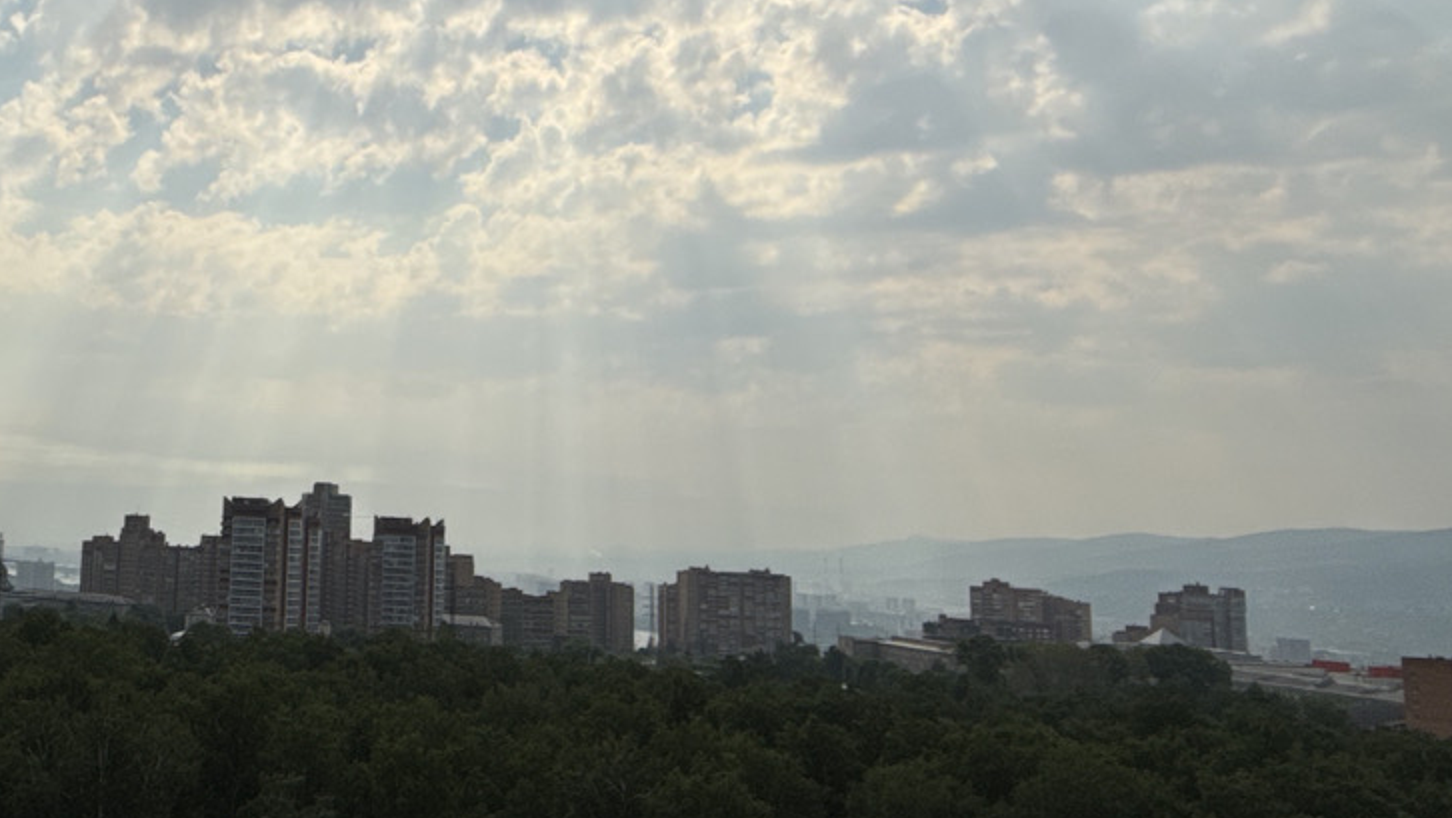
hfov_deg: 45.0
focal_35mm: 42
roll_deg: -3.1
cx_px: 220
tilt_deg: +10.0
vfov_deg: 28.1
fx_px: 1618
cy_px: 250
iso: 32
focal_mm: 2.22
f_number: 2.2
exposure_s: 1/6173
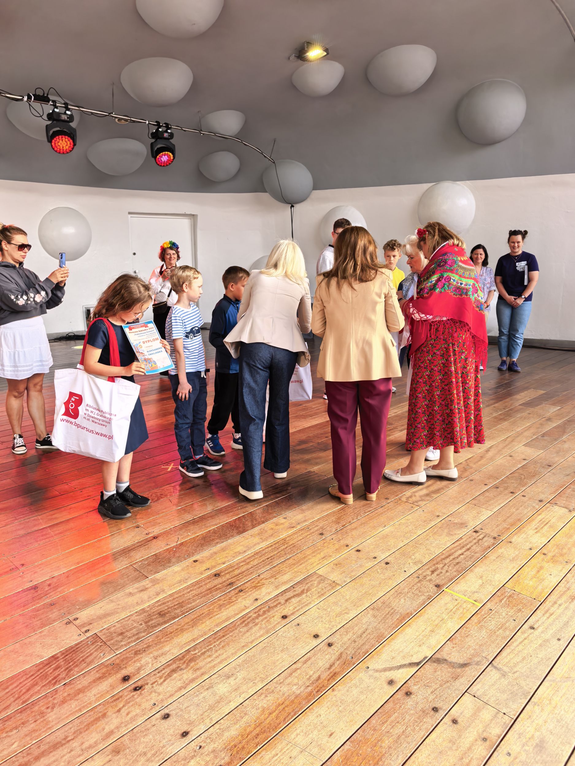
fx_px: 532
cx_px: 288
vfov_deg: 71.6
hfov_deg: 56.8
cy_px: 383
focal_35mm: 24
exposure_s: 1/786
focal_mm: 8.5
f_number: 2
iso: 50
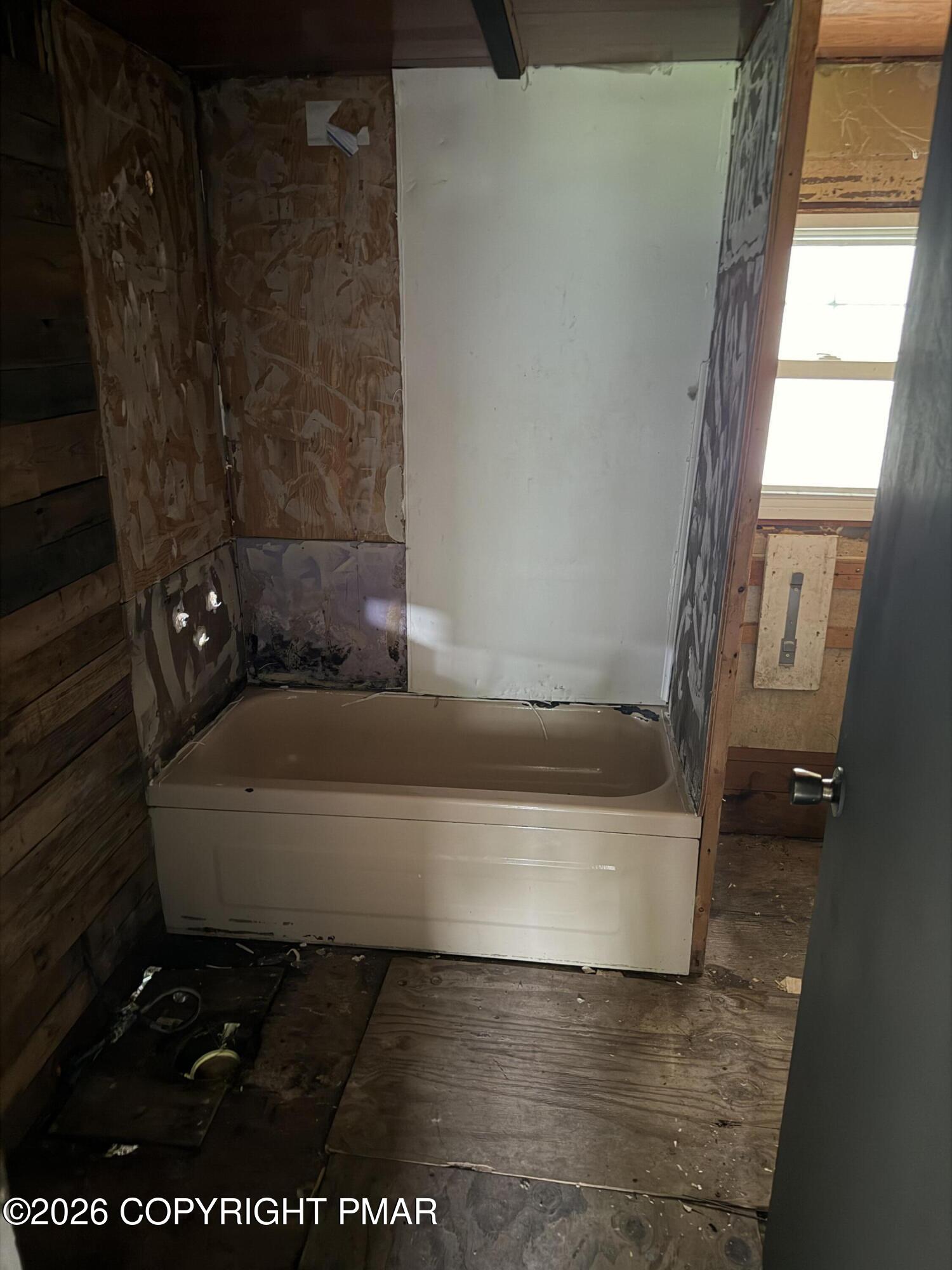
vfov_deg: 71.6
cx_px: 476
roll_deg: -0.4
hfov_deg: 56.8
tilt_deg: -20.7
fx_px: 880
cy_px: 635
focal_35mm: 24
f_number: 1.78
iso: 1250
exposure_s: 1/9
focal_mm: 6.76
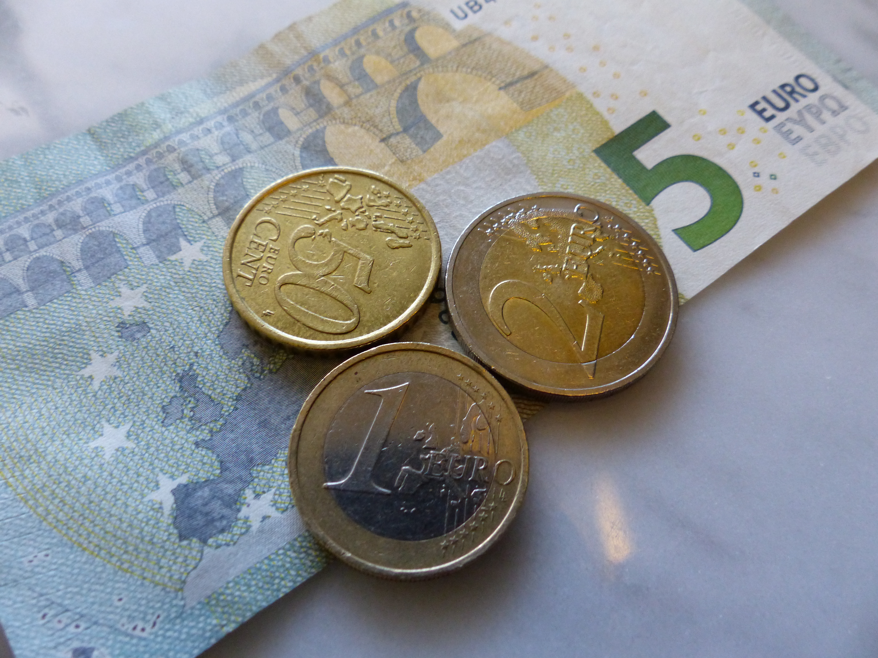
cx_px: 439
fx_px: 634
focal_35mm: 25
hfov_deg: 69.4
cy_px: 329
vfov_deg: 54.9
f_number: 2.8
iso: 400
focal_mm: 4.5
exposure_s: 1/50
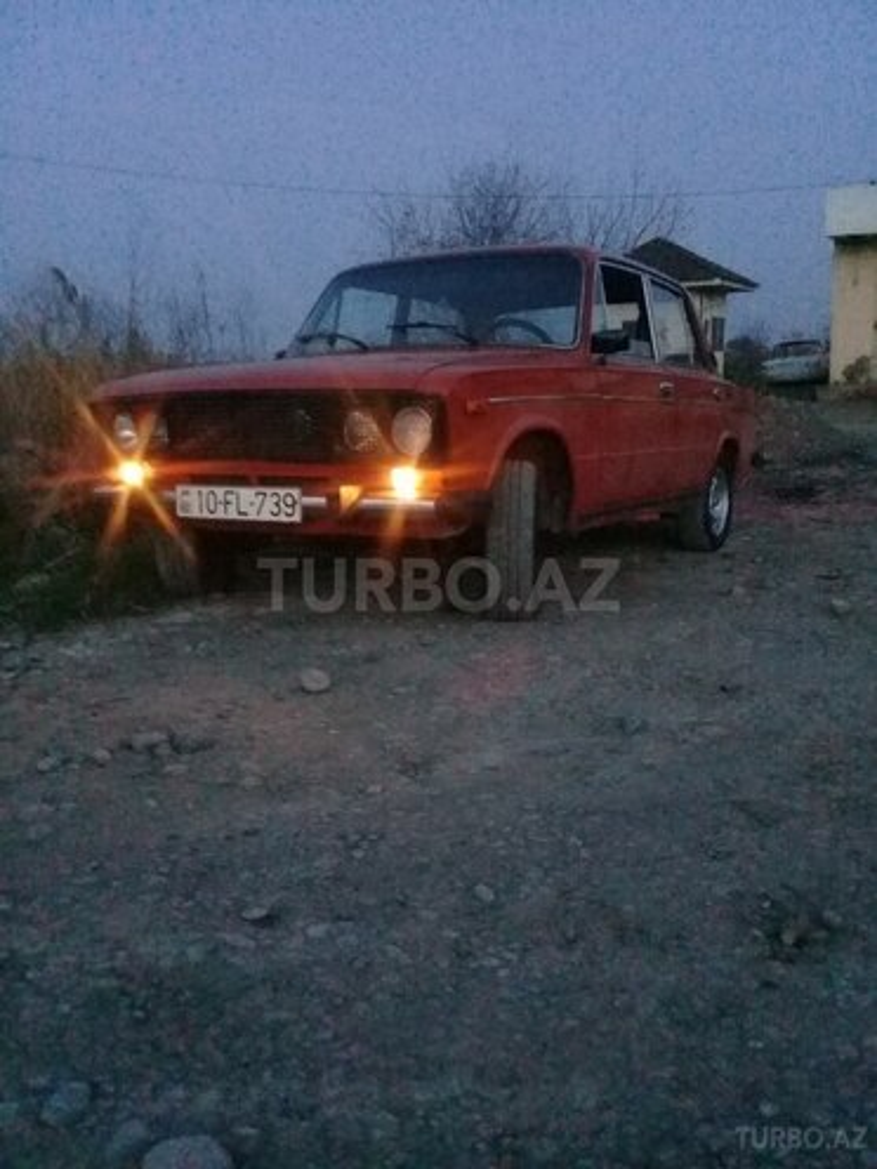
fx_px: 1047
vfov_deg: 58.4
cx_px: 438
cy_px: 584
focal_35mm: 31
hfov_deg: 45.4
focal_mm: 3.3
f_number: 2.2
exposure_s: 1/17
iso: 800
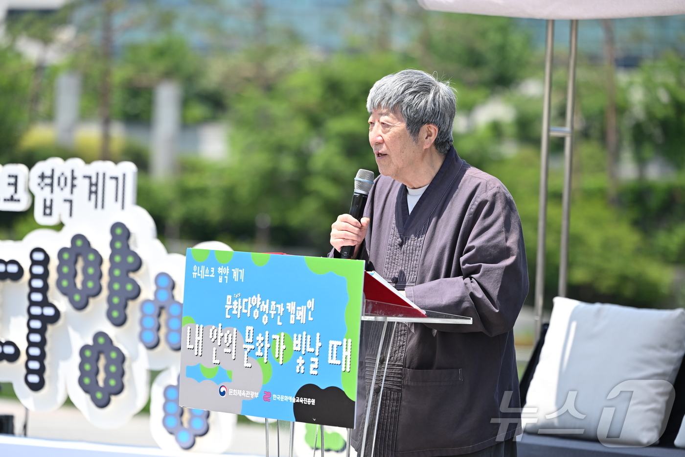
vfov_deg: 9.1
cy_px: 228
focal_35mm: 150
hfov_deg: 13.7
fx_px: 2854
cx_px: 342
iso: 125
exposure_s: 1/1250
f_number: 3.5
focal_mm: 150
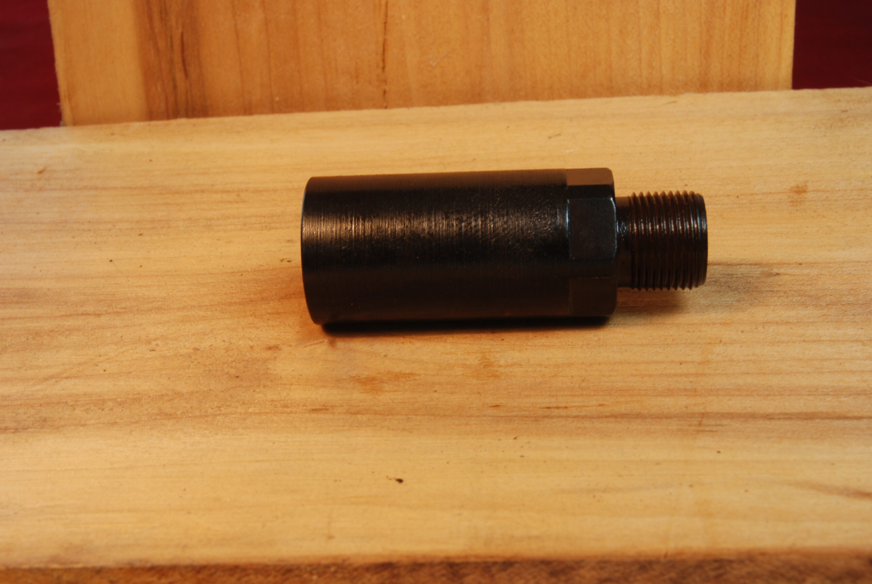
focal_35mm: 60
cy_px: 292
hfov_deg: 33.4
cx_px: 436
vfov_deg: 22.7
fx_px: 1455
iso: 200
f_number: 20
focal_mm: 40
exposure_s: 1/8
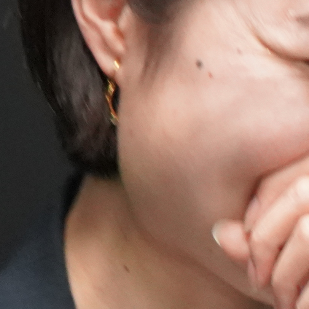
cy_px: 537
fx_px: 3676
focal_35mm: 364
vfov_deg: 4.8
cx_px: 414
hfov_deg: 4.8
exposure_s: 1/160
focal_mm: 58
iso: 6400
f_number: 5
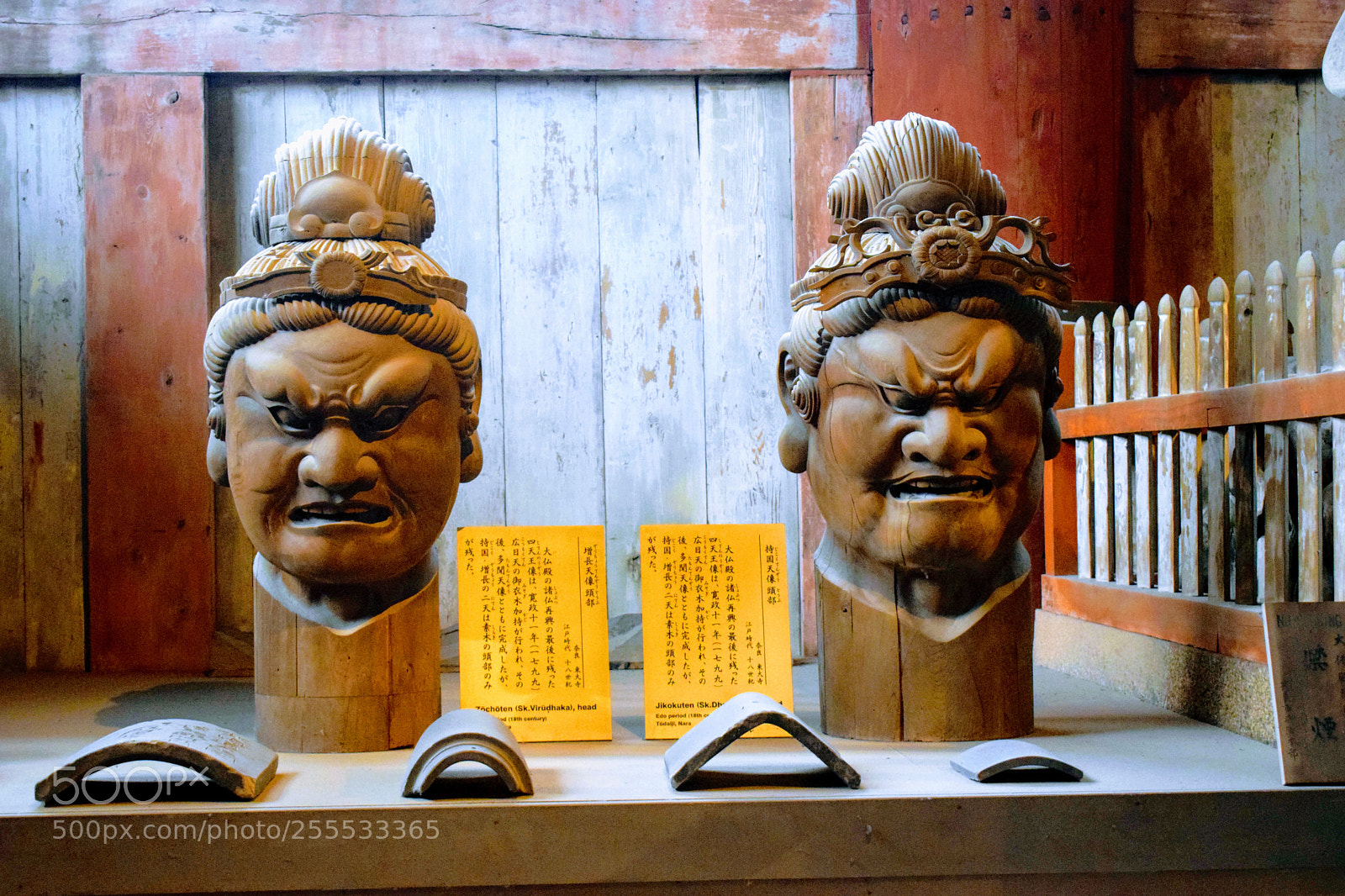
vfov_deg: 22.6
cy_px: 448
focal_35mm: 60
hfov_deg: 33.4
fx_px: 2241
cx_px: 672
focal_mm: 40
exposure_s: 1/60
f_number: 5
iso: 3600
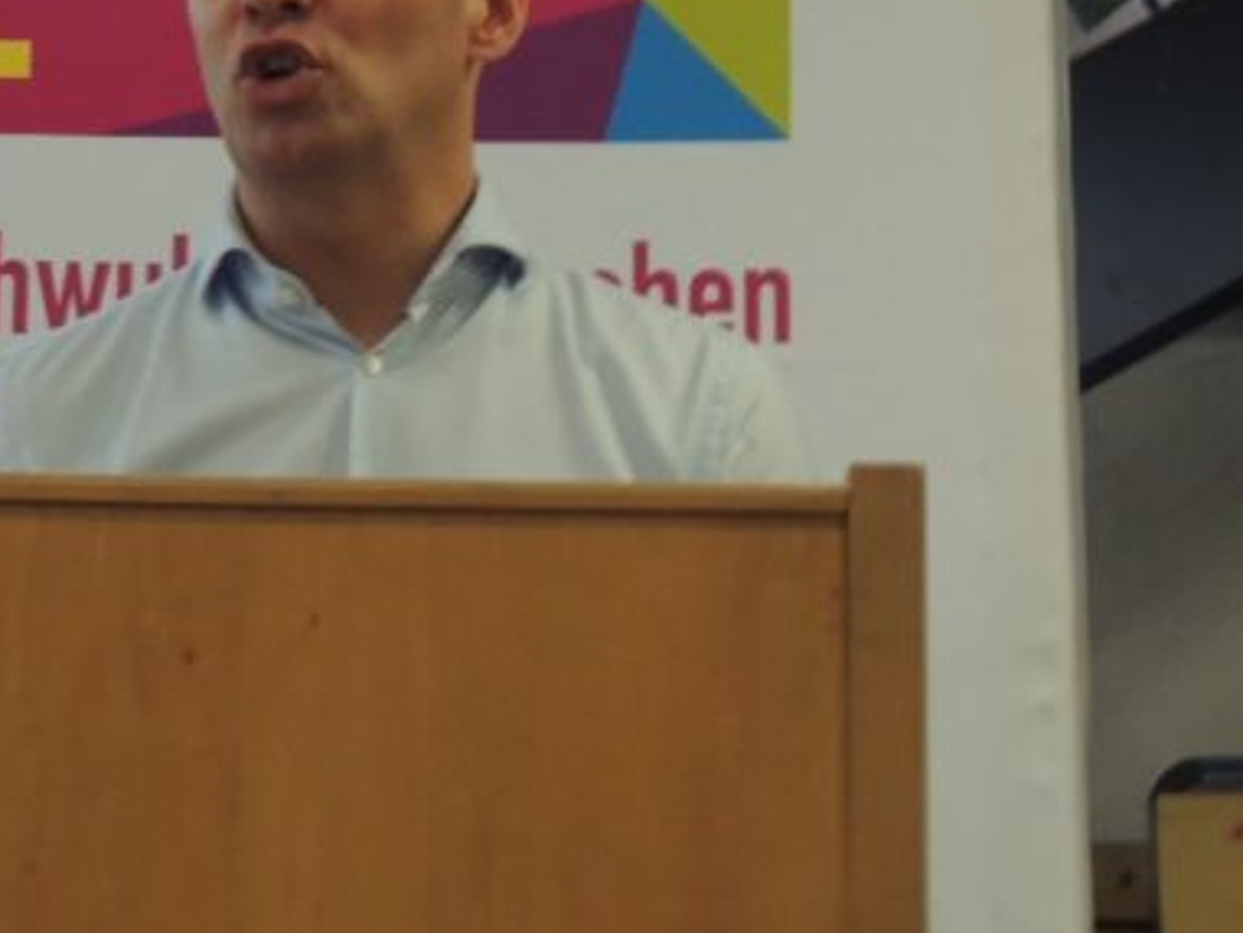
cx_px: 359
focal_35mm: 179
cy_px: 28
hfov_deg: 11.0
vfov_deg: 8.3
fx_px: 6430
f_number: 4.1
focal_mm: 16
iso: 800
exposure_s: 1/25
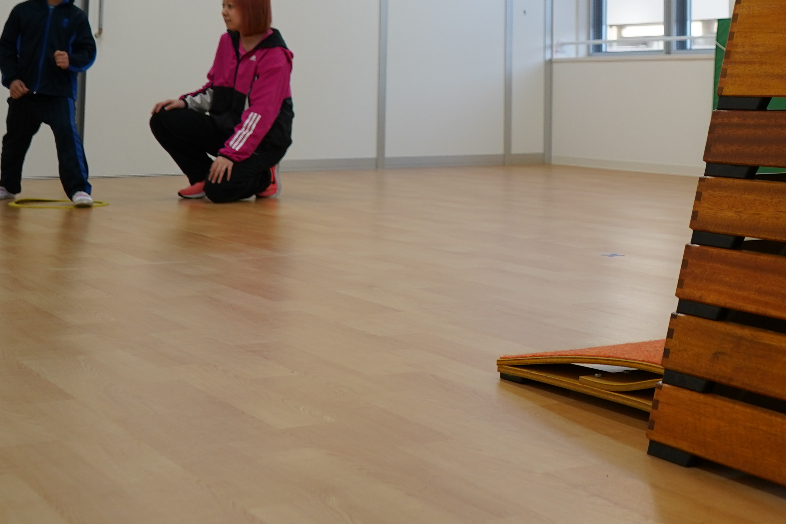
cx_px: 669
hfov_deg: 28.4
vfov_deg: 18.9
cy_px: -69
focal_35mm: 69
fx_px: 1506
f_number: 4
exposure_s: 1/160
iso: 500
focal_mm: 28
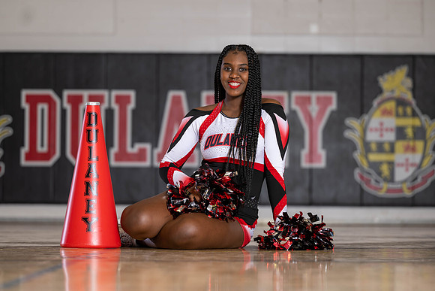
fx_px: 1462
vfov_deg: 11.3
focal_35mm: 121
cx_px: 211
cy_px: 128
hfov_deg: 16.9
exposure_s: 1/200
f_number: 2.8
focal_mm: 103
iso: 160
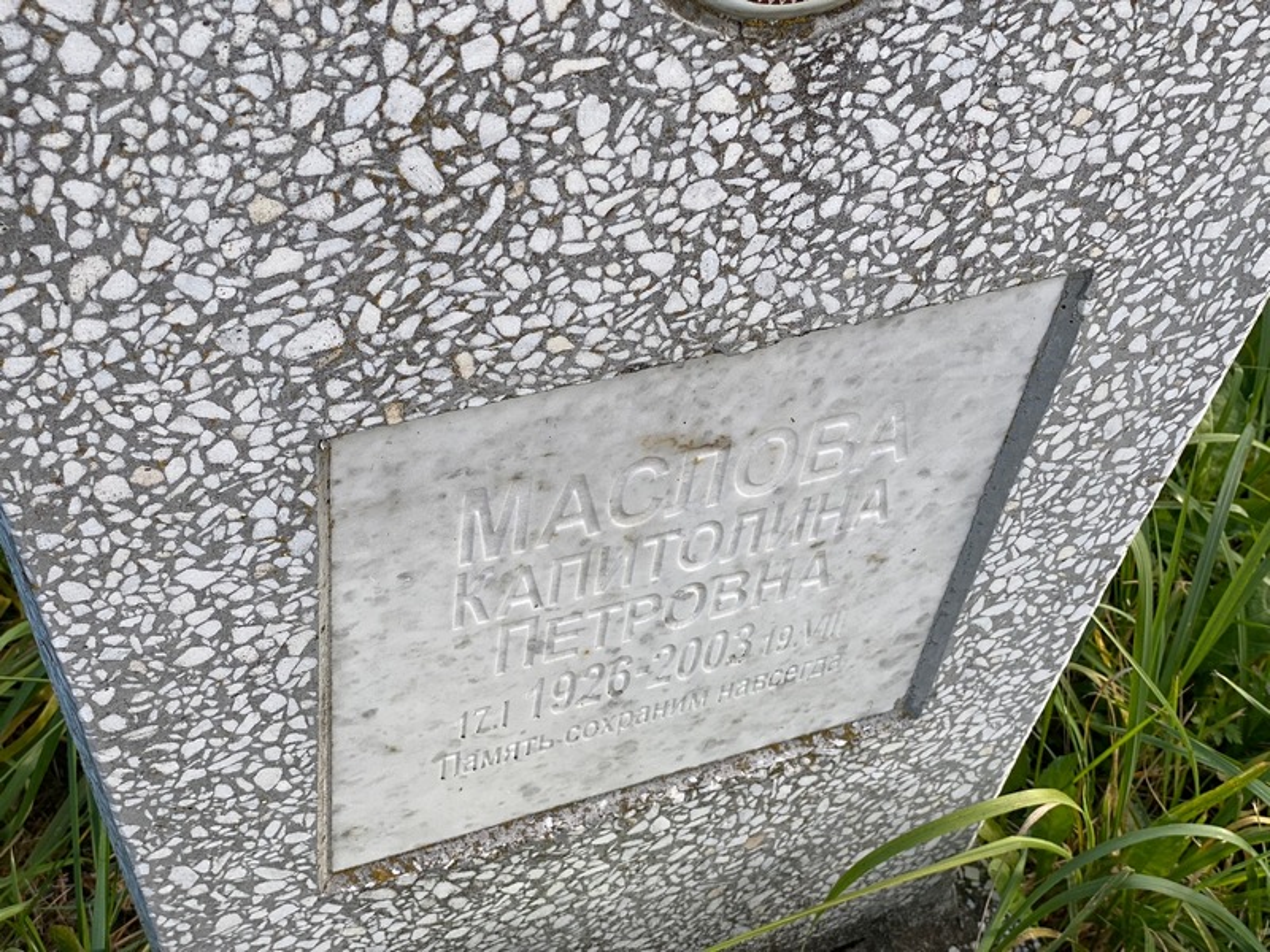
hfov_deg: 36.8
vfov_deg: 28.0
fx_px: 1908
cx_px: 635
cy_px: 476
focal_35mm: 52
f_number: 2
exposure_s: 1/285
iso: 20
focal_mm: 6
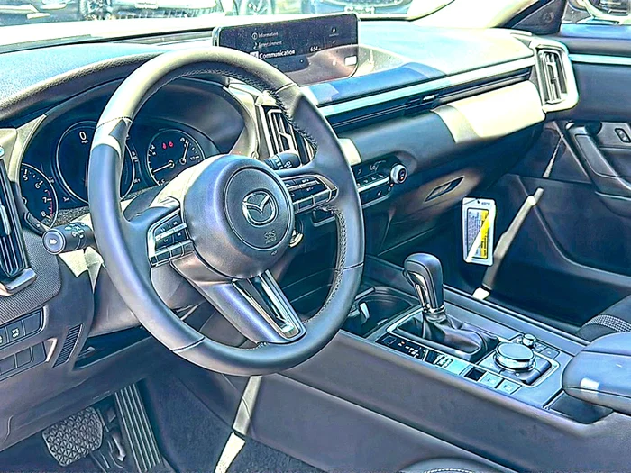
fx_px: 674
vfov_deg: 38.7
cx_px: 316
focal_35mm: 37
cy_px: 236
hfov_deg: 50.1
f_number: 1.78
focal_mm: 6.86
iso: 125
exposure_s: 1/234
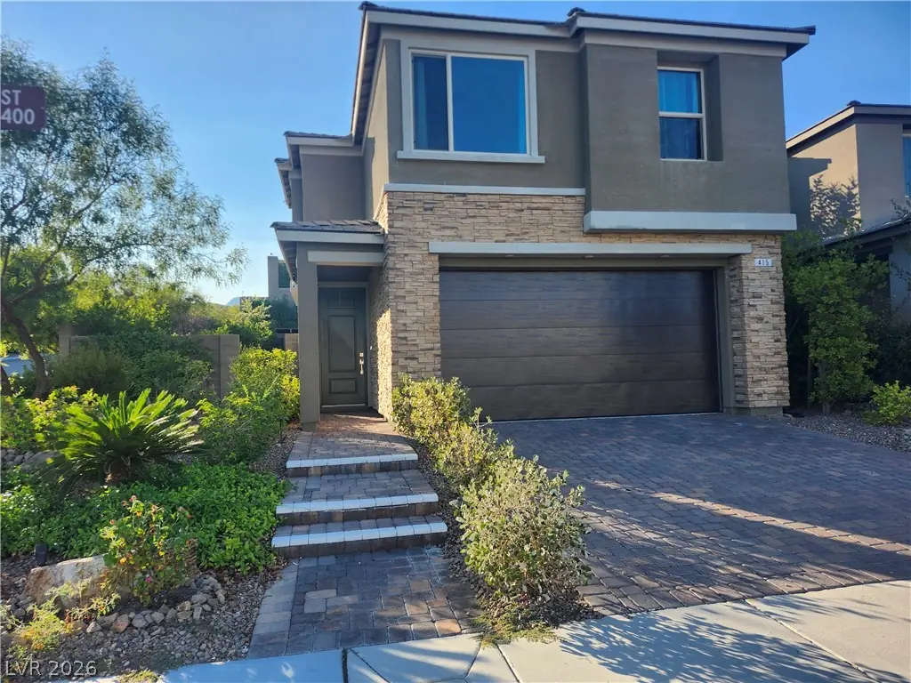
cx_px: 456
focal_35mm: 23
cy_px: 342
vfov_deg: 58.9
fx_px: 605
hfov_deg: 73.9
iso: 25
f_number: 1.8
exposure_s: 1/682
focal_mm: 5.54
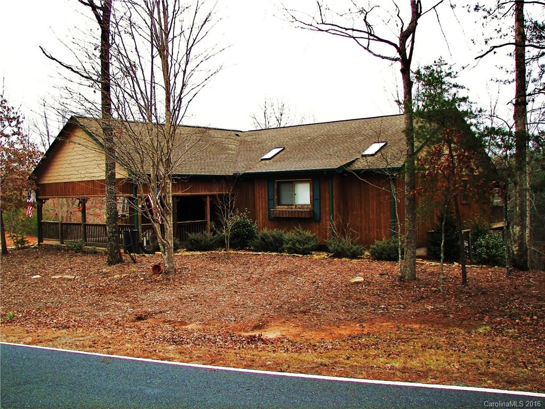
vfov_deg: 39.7
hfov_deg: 51.4
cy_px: 204
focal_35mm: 36
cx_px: 272
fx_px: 567
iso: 50
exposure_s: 1/100
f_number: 2.8
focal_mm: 6
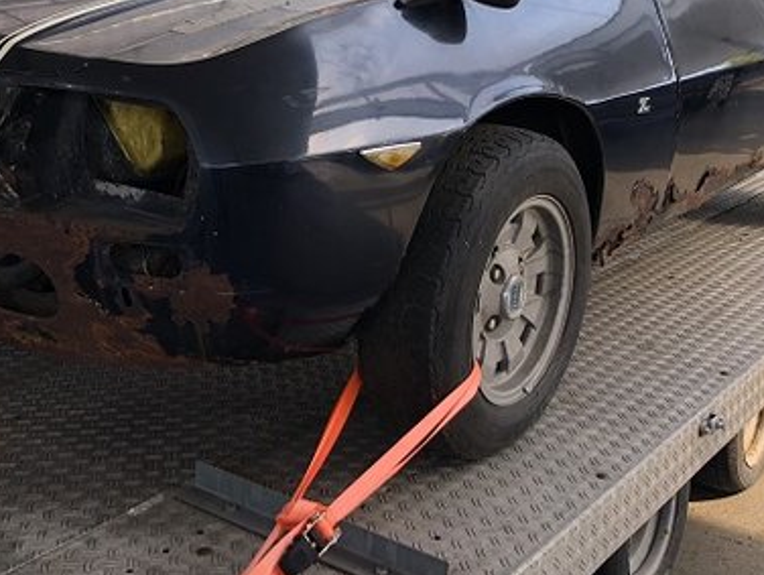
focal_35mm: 52
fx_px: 1149
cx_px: 342
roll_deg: -0.1
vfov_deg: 27.7
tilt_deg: -9.2
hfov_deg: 36.7
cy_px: 141
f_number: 1.8
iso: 20
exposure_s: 1/204
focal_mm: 3.99
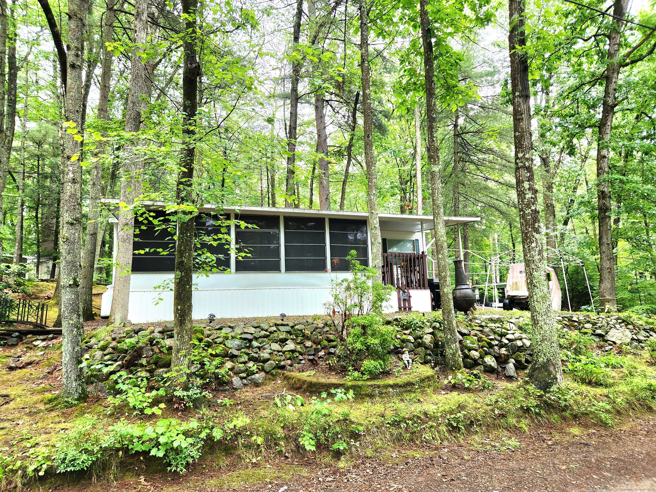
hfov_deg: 73.9
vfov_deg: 58.9
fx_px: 436
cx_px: 328
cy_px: 246
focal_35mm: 23
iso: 200
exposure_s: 1/120
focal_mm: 5.4
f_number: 1.8
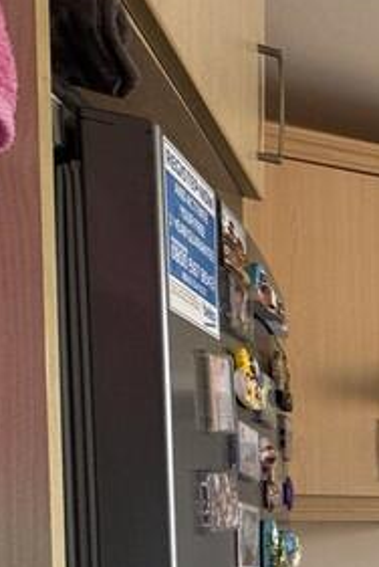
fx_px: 835
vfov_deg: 34.3
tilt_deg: -2.3
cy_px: 561
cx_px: 1016
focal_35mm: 53
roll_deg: +0.2
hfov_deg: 13.2
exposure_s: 1/99
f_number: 2.2
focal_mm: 2.22
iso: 64
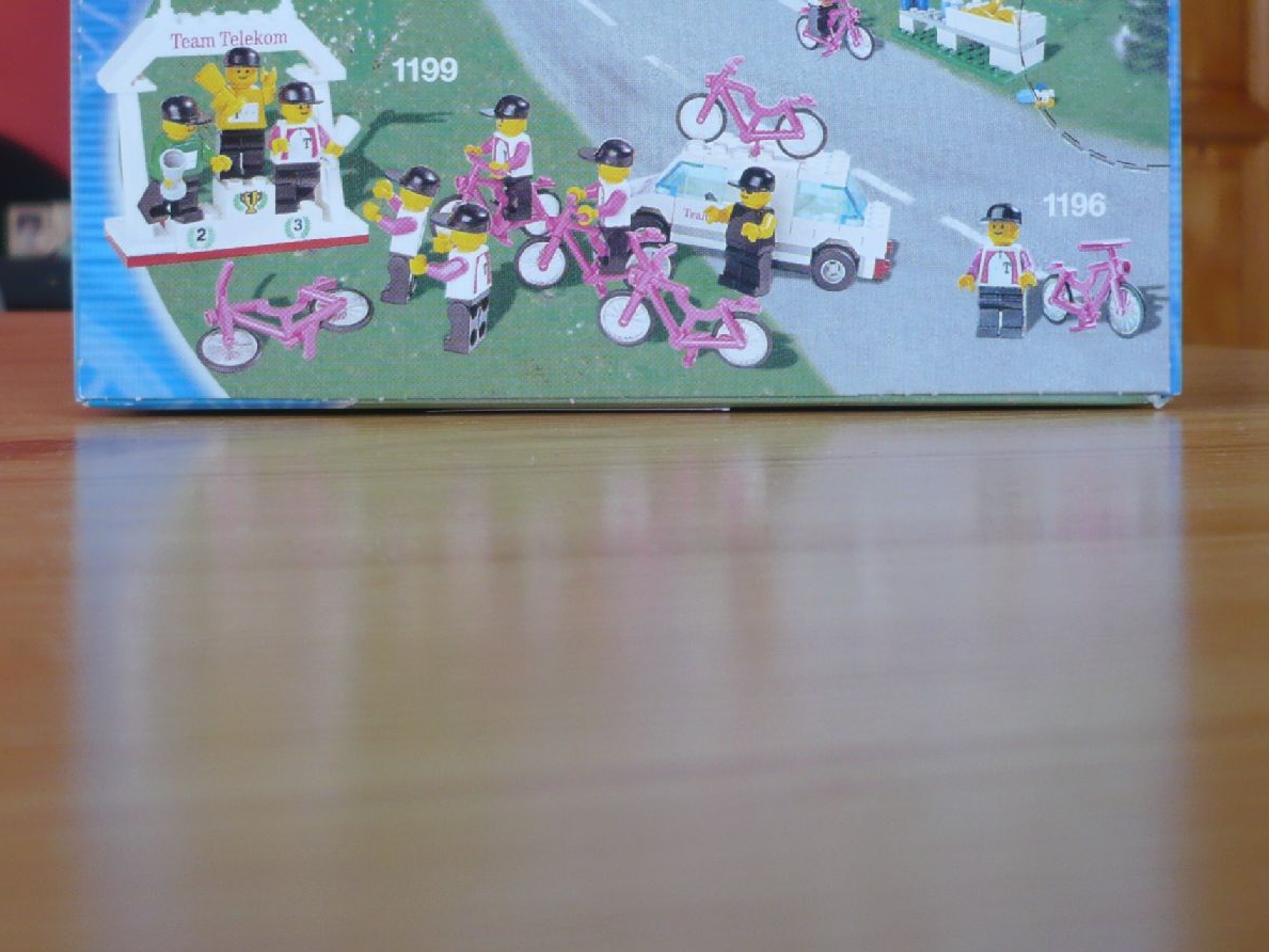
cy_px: 242
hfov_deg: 33.2
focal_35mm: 58
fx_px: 2126
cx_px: 569
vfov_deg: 25.0
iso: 100
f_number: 2.8
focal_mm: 5.8
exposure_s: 1/40
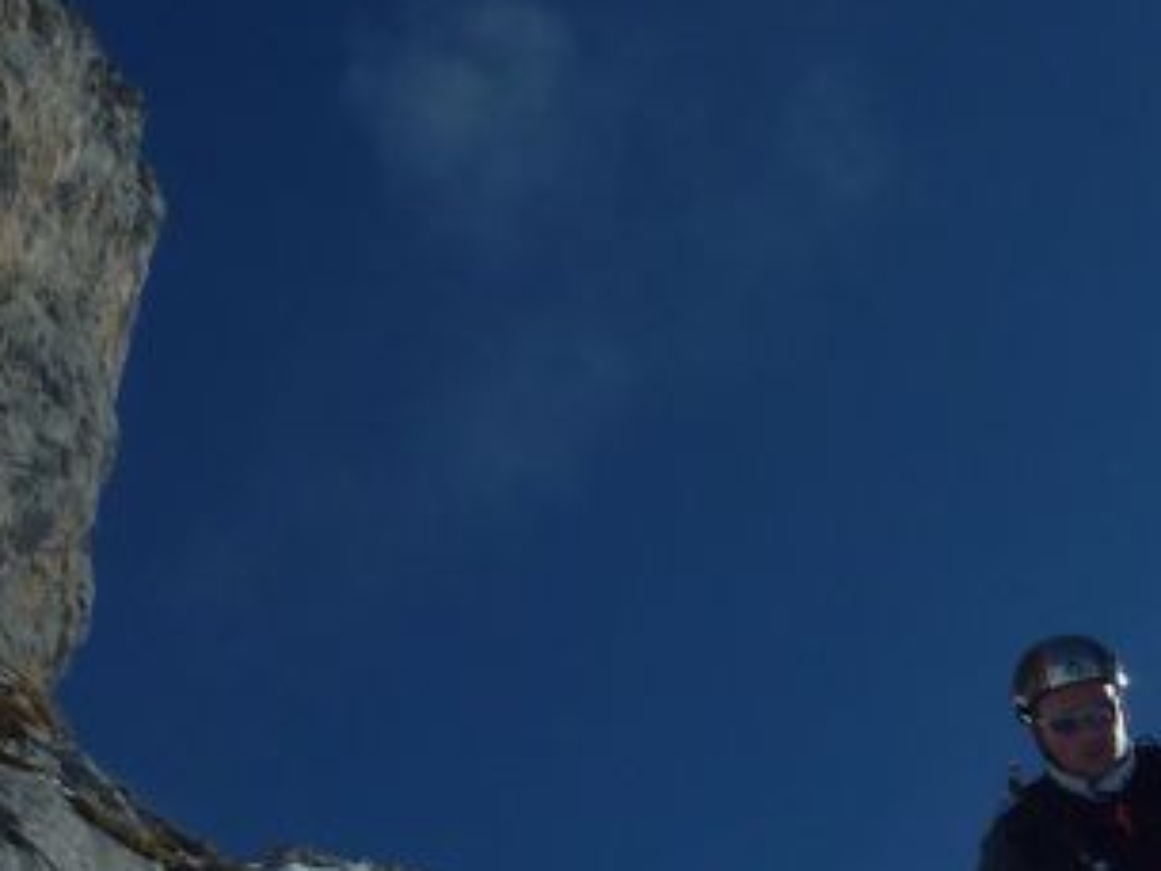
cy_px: 905
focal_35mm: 82
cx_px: 1389
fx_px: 2751
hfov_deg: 22.0
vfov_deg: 17.5
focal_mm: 4.1
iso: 80
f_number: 5.6
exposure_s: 1/1300
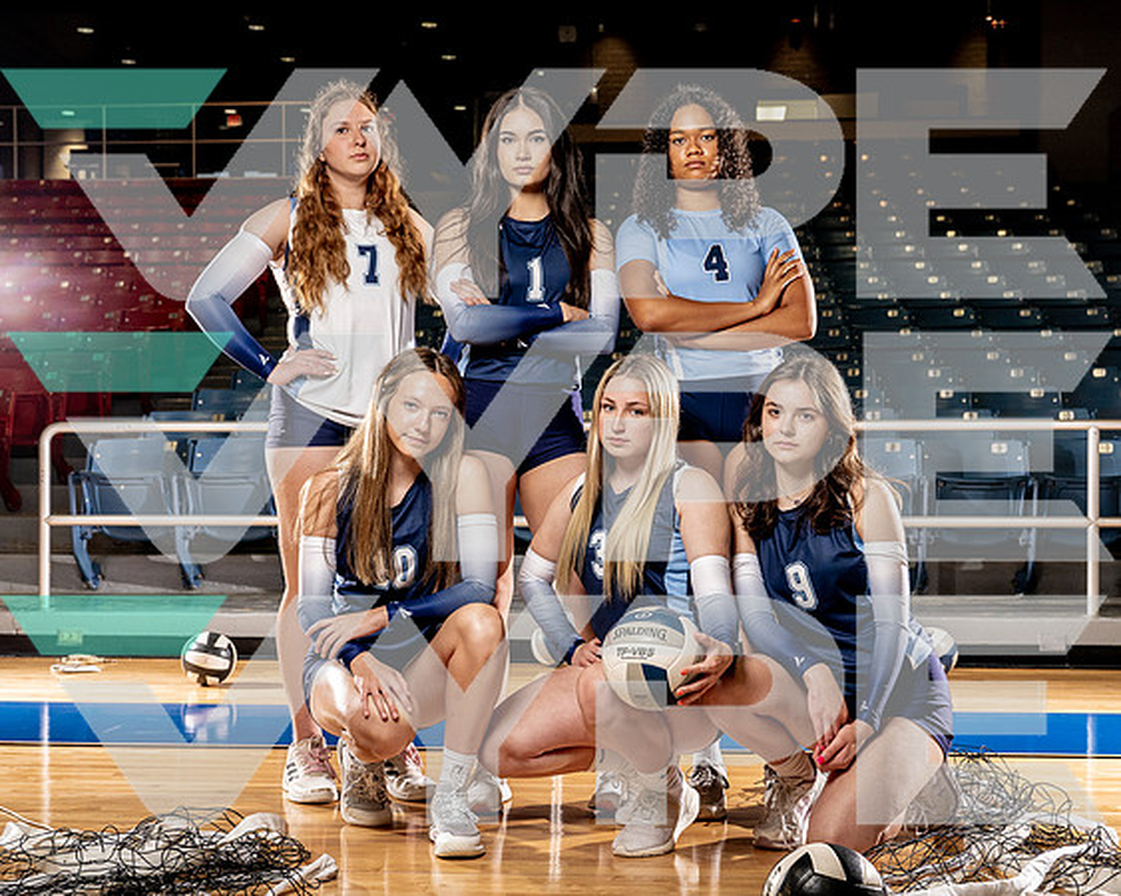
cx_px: 592
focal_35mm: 49
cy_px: 488
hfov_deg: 38.2
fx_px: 1620
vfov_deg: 30.9
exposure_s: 1/250
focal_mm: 39
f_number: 5
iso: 400
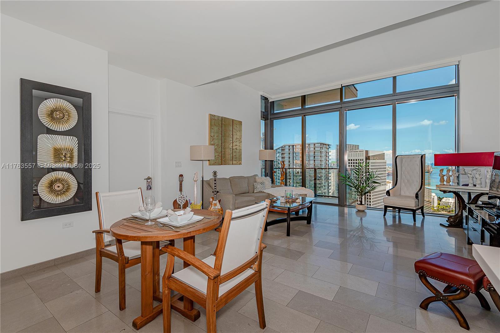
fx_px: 222
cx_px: 250
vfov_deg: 73.7
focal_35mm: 16
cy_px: 166
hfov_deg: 96.7
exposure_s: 1/160
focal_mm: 16
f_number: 8
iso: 200
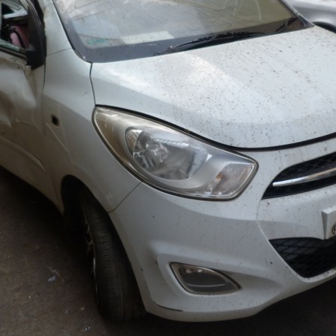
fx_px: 428
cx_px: 191
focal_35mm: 39
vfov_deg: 42.6
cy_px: 134
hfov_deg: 42.7
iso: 80
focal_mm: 4.5
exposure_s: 1/100
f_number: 2.8
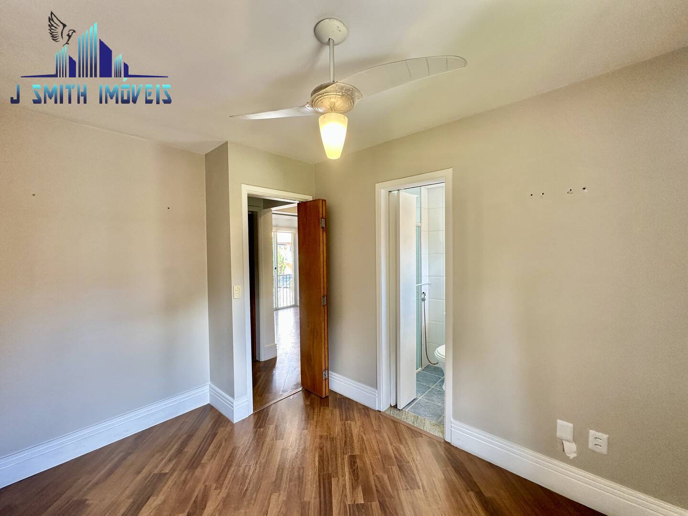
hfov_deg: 102.1
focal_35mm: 14
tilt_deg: -0.6
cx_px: 344
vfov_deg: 85.7
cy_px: 258
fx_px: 278
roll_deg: -0.1
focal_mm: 2.22
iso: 125
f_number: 2.2
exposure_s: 1/99
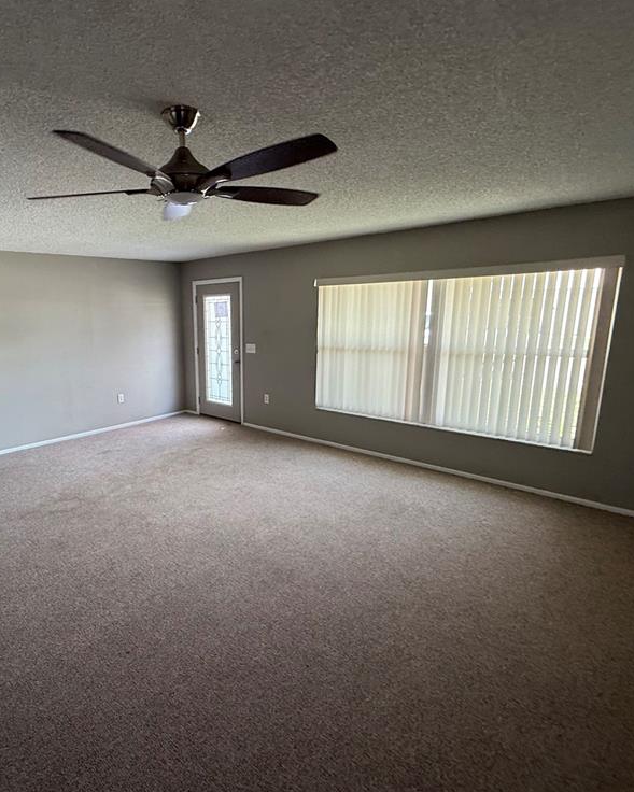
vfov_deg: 83.3
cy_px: 406
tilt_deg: -10.3
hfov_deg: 69.0
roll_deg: +3.5
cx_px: 215
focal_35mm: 19
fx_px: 446
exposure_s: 1/99
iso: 100
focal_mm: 2.22
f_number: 2.2
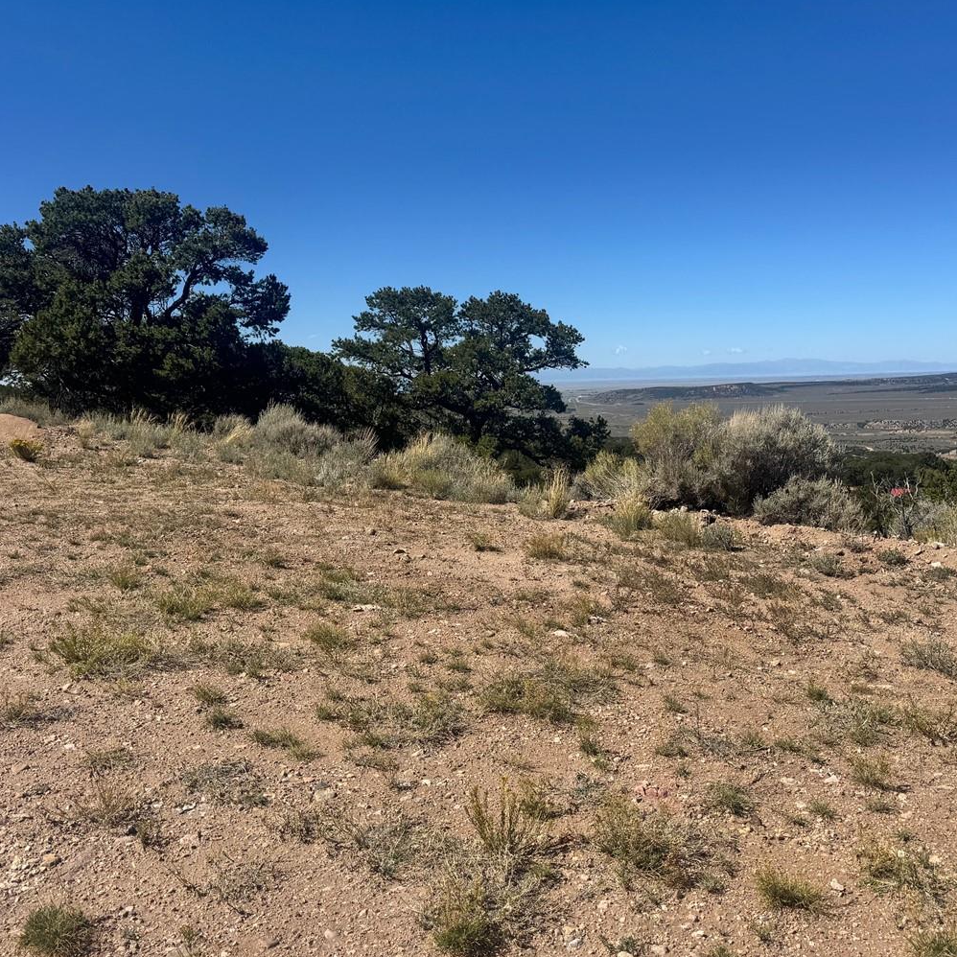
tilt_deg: -1.6
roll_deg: +1.4
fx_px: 1063
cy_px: 385
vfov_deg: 48.2
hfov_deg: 48.1
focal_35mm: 34
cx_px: 581
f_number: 1.78
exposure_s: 1/5814
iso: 80
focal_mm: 6.76
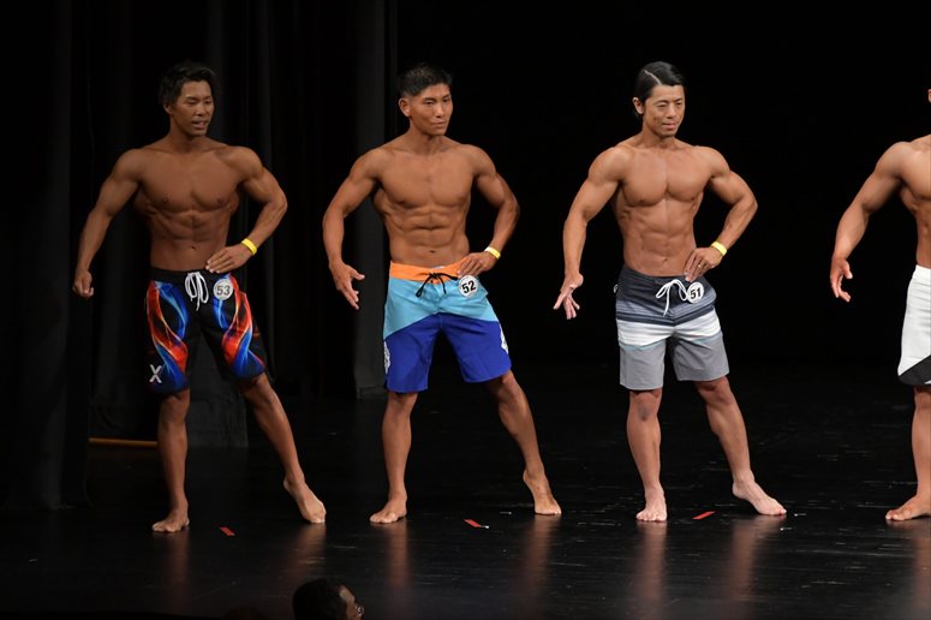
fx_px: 6591
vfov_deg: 5.4
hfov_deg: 8.1
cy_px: 310
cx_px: 466
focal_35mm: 255
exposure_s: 1/400
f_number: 5.6
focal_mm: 170
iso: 3200
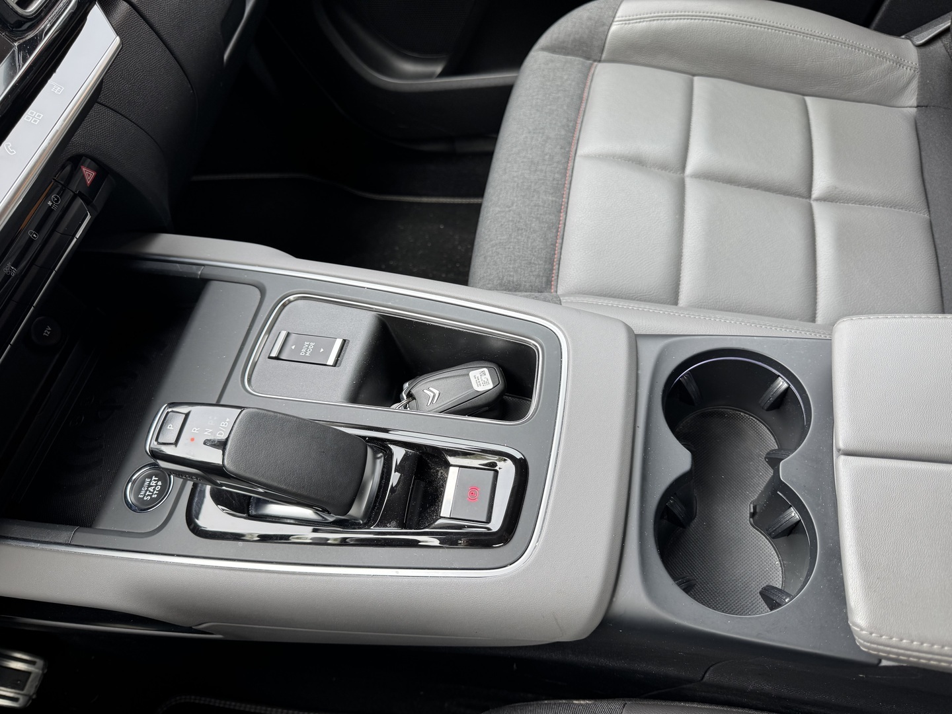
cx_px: 476
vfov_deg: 56.8
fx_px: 660
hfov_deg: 71.6
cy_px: 357
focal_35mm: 24
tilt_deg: -56.8
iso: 80
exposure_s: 1/121
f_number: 1.78
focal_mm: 6.76
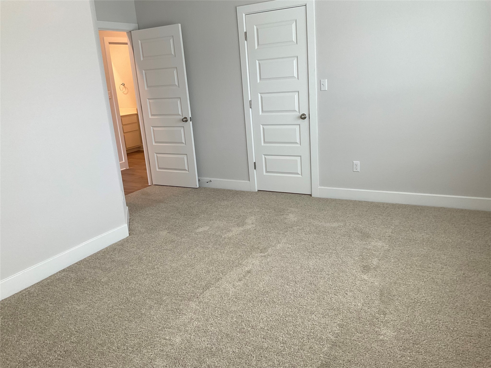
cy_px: 184
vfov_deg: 48.2
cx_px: 246
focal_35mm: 29
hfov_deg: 61.7
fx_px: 411
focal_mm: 3
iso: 50
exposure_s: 1/60
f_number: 1.8
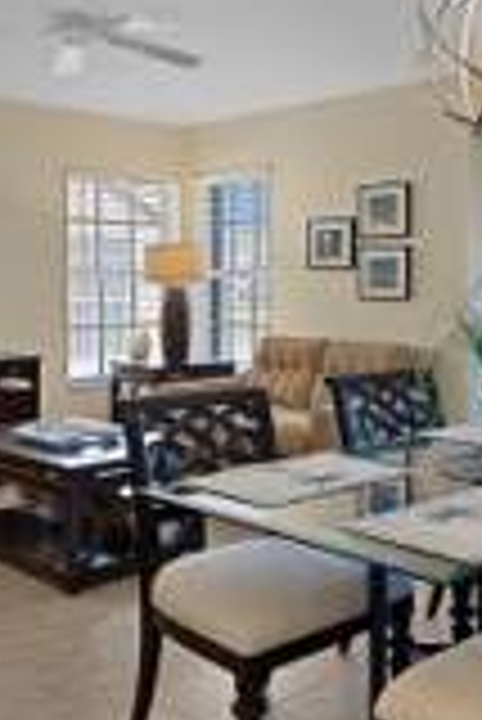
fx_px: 842
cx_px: 396
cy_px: 299
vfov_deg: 46.2
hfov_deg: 31.0
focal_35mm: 42
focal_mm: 14
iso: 100
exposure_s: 1/2
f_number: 8
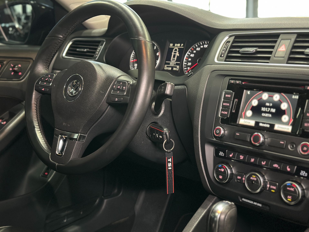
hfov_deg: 39.7
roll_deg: +1.7
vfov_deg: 30.3
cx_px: 154
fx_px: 428
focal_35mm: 48
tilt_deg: -12.5
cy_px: 116
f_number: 1.78
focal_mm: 6.86
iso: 640
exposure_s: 1/37
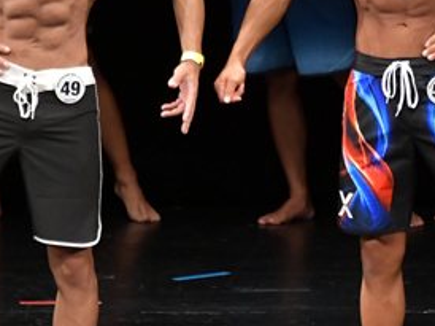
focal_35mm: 775
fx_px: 9730
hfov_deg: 2.6
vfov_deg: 1.9
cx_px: 576
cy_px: 113
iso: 3200
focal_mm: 190
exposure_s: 1/400
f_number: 5.6
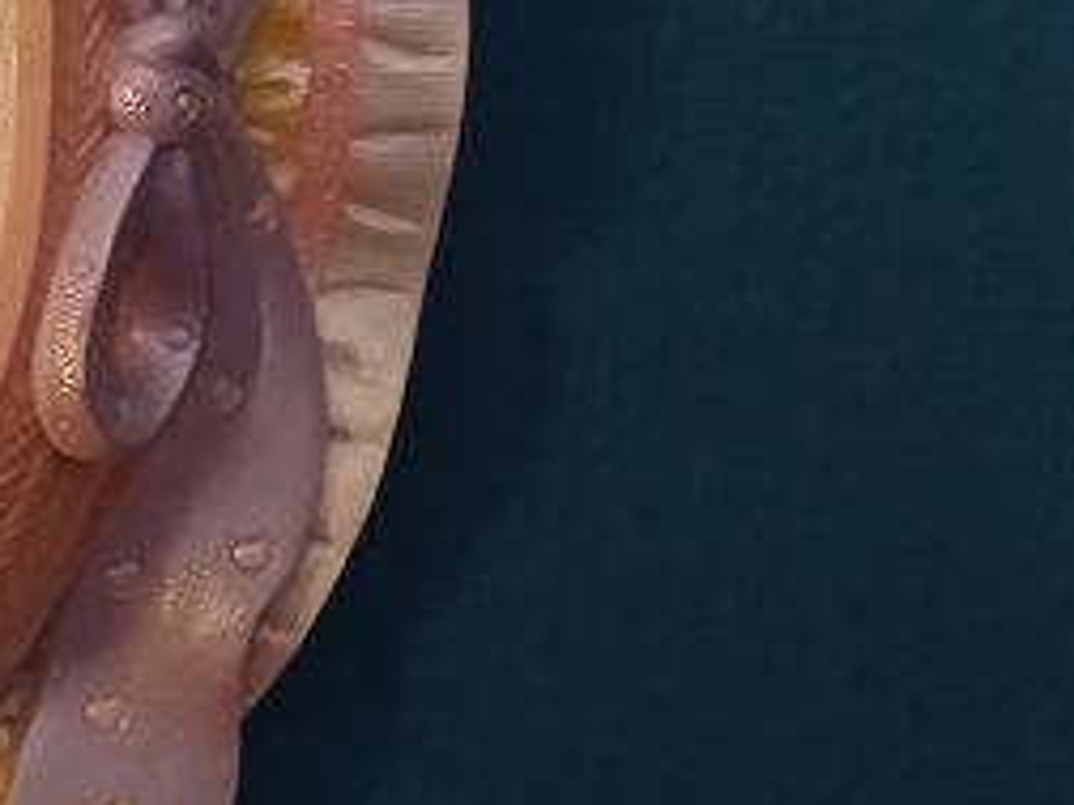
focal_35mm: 103
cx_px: -618
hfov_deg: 17.0
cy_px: 162
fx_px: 3196
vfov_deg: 14.3
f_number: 1.8
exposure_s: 1/20
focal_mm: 3.98
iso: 640
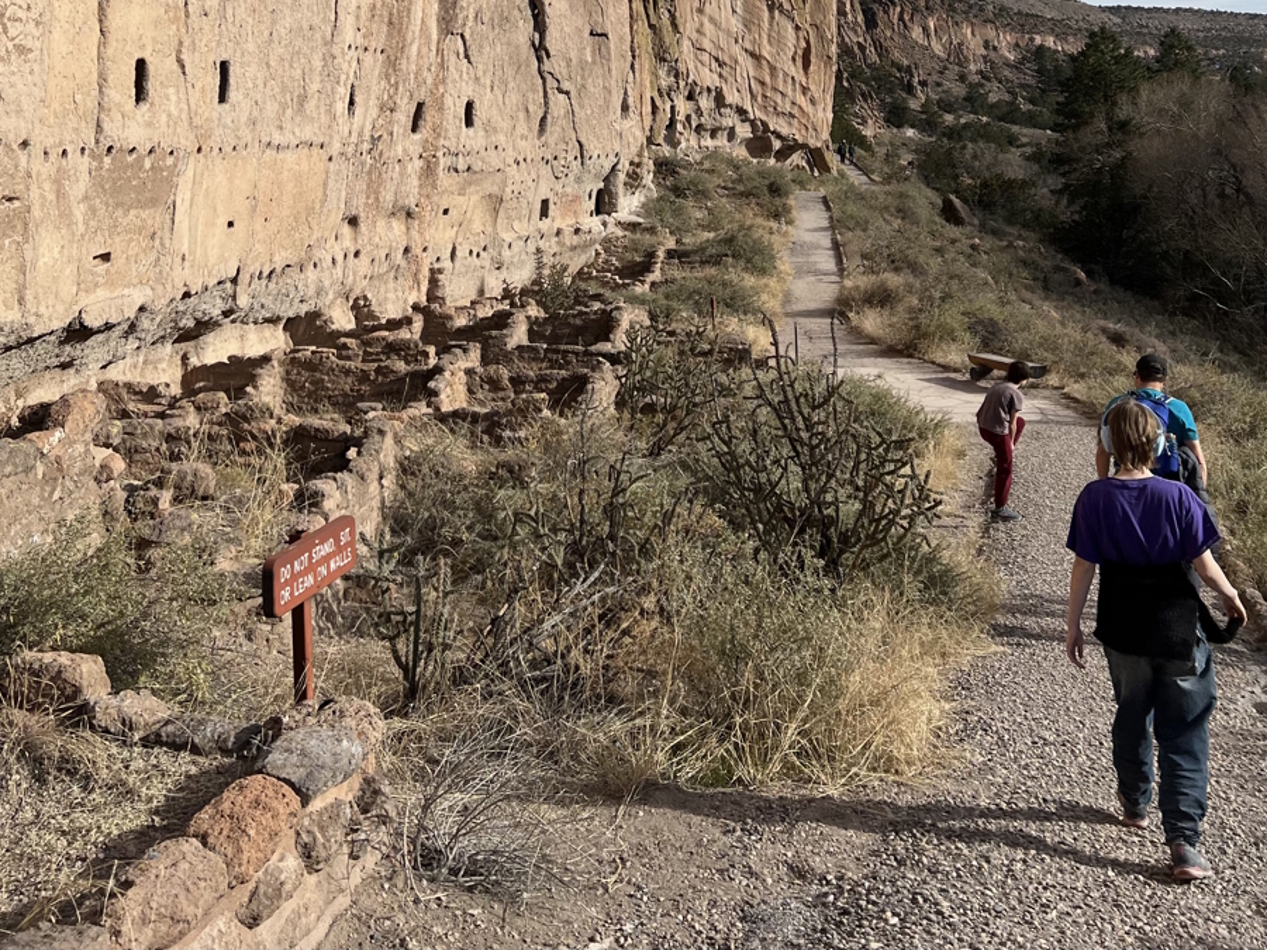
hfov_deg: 67.3
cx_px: 634
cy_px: 475
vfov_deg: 53.1
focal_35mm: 26
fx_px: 952
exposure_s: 1/3704
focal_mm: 5.7
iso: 50
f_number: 1.5
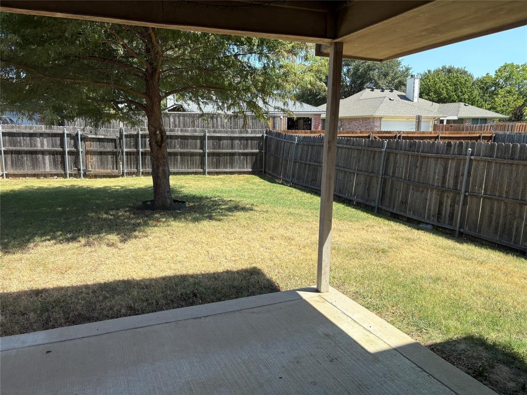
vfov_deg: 53.1
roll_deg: -0.1
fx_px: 396
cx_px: 264
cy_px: 198
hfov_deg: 67.3
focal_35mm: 26
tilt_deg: -10.9
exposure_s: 1/1311
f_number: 1.6
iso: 50
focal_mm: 5.96
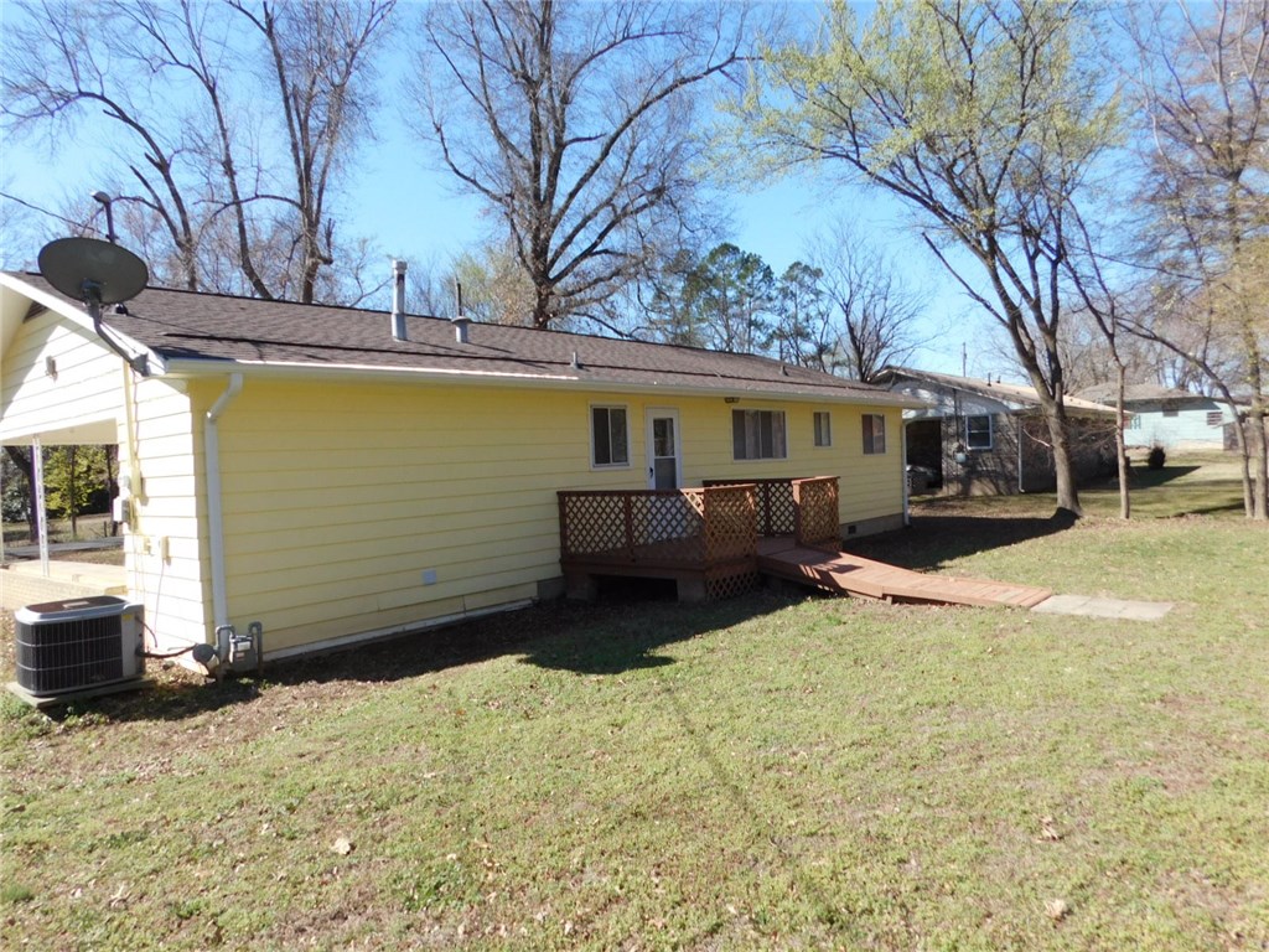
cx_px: 634
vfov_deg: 58.9
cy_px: 476
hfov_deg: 73.9
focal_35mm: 23
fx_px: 843
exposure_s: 1/1000
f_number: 3
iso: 125
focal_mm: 4
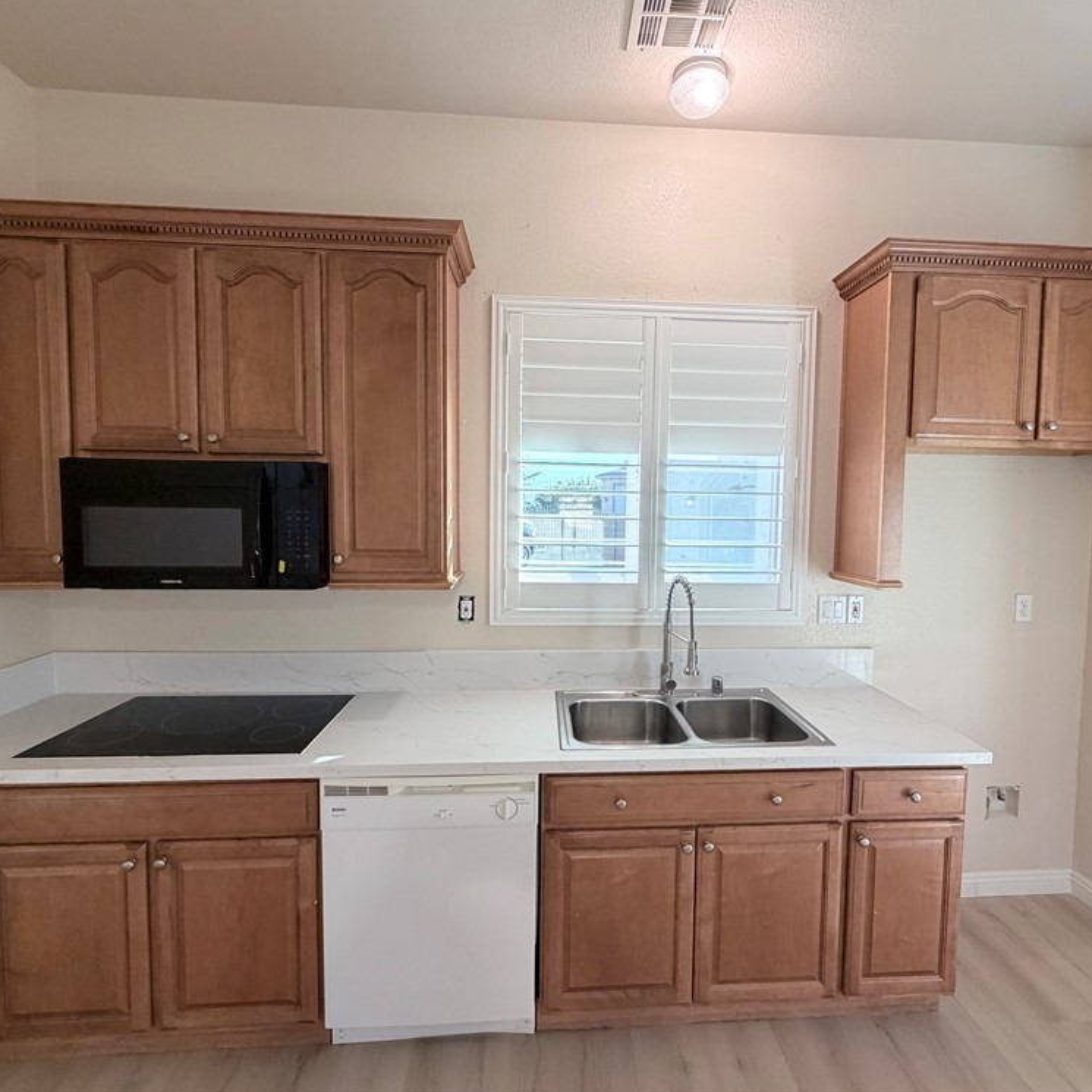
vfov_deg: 84.0
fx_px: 607
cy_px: 536
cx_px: 583
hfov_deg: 83.8
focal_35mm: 17
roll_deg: +0.0
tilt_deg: -3.0
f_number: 2.2
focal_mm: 2.22
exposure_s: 1/60
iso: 250
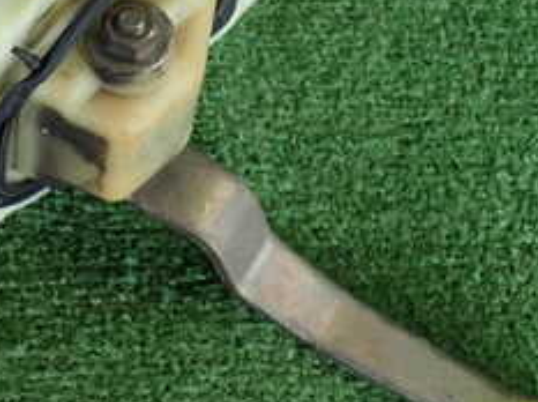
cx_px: -44
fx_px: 1521
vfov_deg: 14.8
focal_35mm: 98
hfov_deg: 19.3
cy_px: 9
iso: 500
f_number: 2.7
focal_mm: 6.83
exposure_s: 1/125
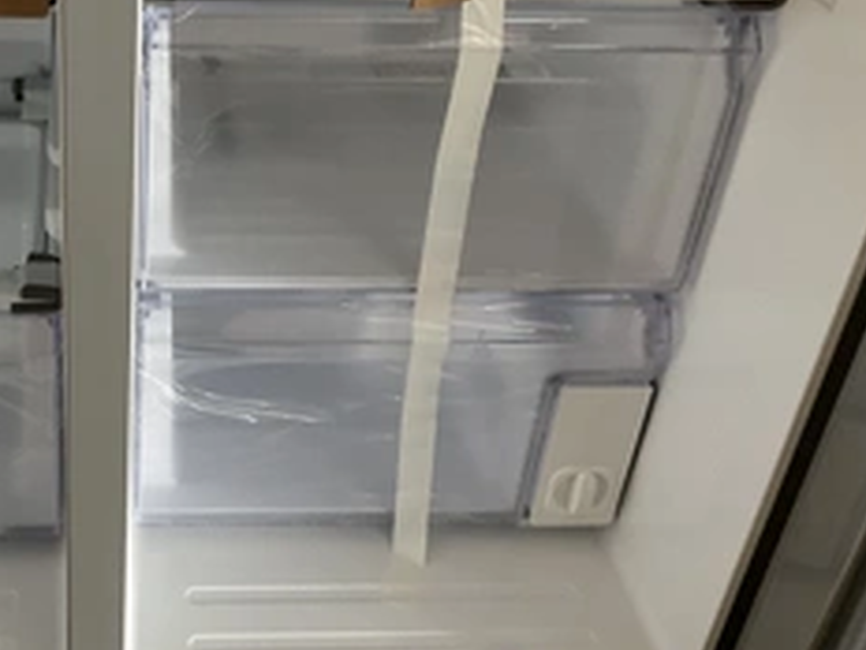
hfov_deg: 36.8
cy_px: 187
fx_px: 1251
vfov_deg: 28.8
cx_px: 172
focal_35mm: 50
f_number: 1.8
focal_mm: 3
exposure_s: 1/60
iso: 125
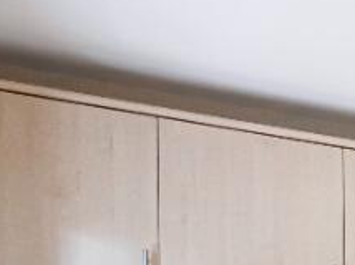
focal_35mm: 67
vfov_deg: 19.4
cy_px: 386
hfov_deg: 16.0
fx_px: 686
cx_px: 818
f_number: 4
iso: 2500
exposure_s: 1/60
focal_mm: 7
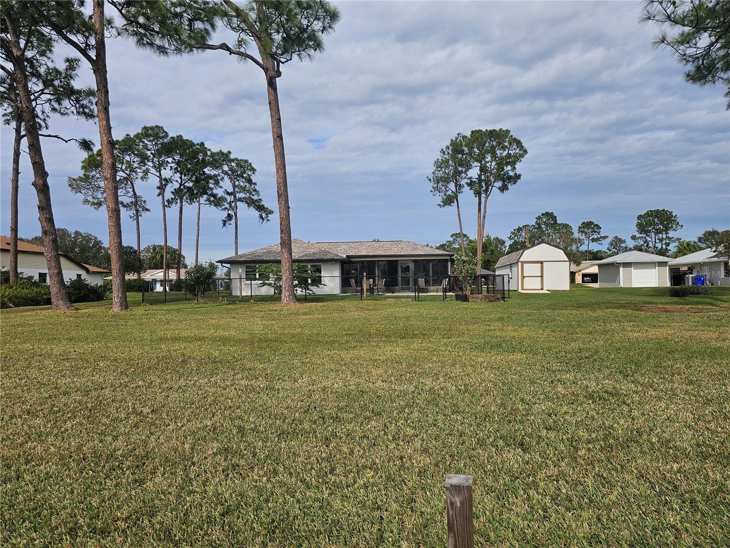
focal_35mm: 23
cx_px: 365
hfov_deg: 73.9
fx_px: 485
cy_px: 274
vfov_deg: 58.9
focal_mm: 6.3
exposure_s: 1/1437
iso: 10
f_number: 1.7
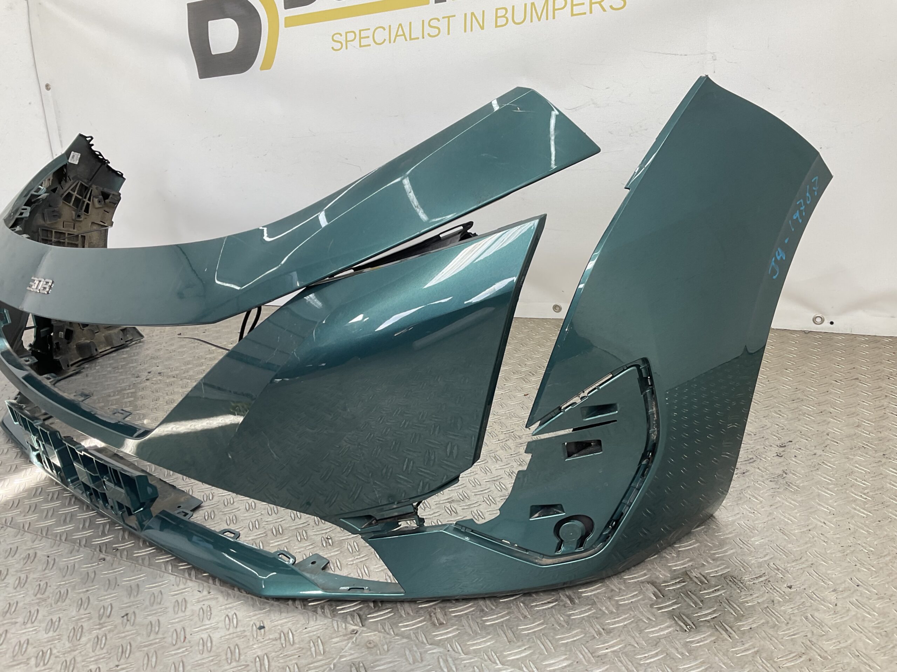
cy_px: 336
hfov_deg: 61.7
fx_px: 751
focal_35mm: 29
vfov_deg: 48.2
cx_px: 448
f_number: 1.8
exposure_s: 1/120
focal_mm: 3
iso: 20
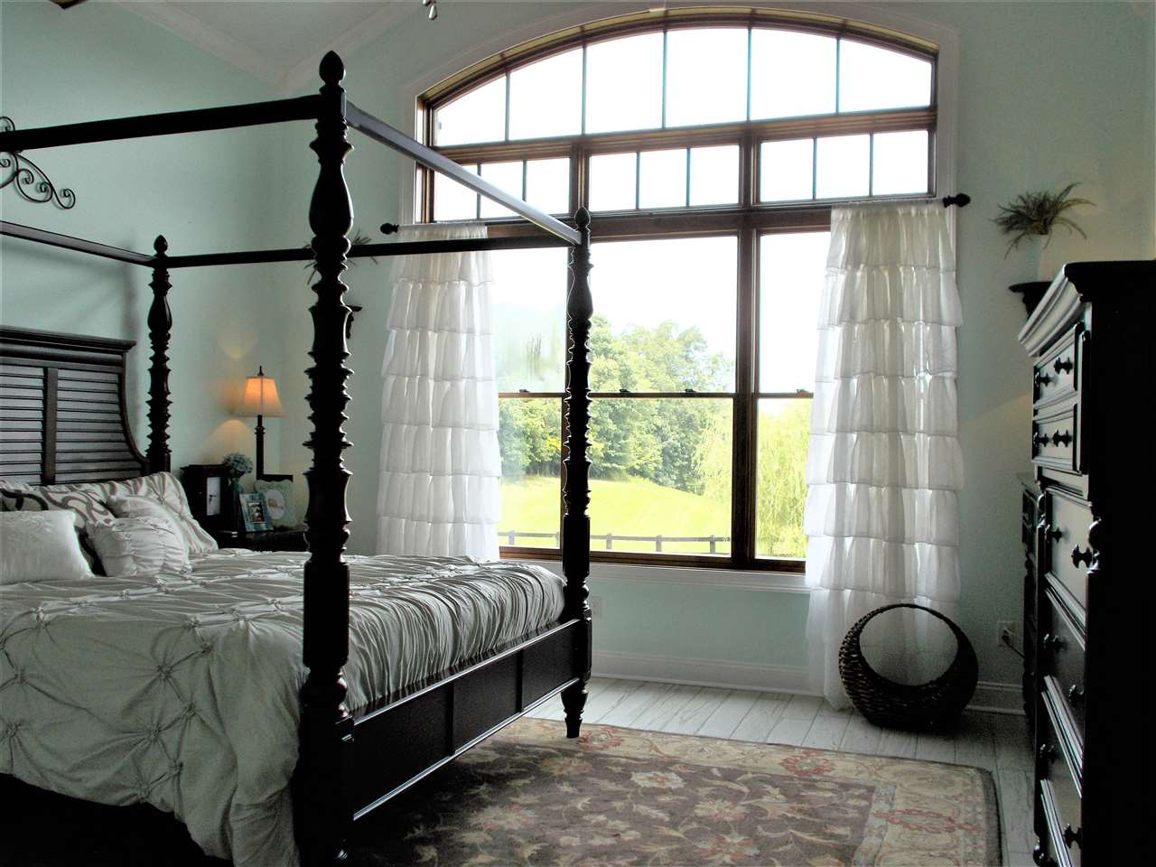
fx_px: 1135
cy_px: 434
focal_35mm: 34
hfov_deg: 54.0
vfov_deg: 41.8
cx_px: 578
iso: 80
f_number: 3.6
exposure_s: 1/125
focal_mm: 6
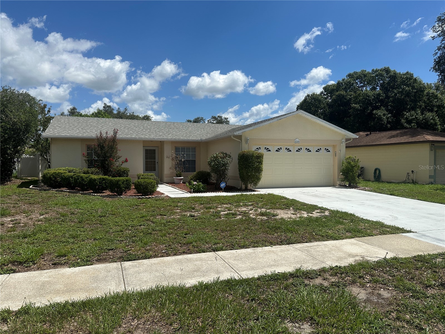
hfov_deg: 71.6
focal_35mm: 24
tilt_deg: -0.6
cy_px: 167
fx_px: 309
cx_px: 222
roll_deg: +0.3
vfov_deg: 56.8
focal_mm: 6.86
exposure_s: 1/8197
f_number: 1.78
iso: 80
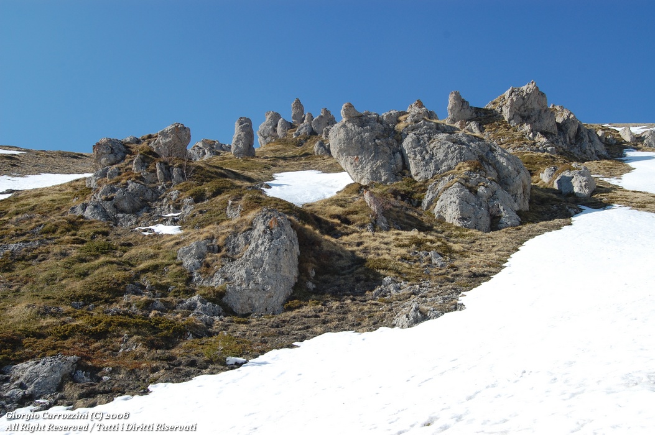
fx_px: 709
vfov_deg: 34.1
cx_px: 328
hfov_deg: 49.6
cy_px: 218
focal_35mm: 39
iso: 200
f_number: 9
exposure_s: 1/320
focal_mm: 26
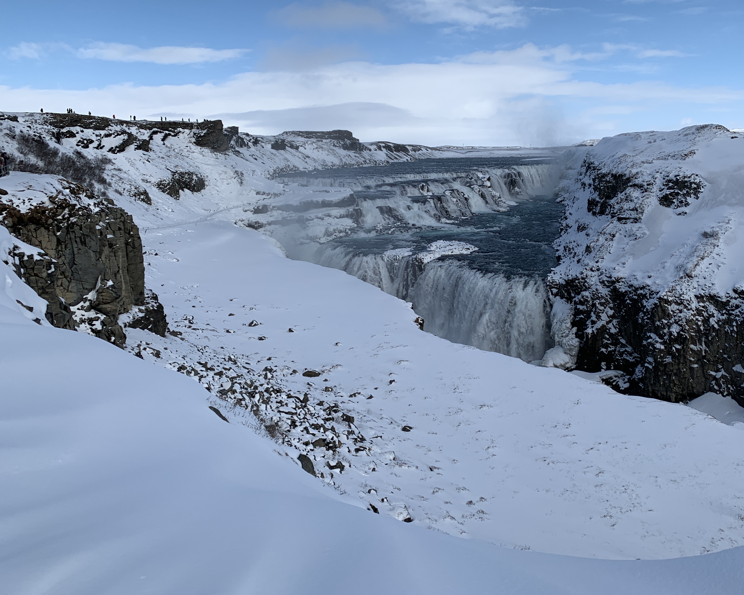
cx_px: 468
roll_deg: +1.1
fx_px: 705
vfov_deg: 45.7
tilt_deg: -7.5
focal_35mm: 32
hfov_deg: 55.0
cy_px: 272
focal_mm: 4.25
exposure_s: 1/4902
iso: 25
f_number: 1.8
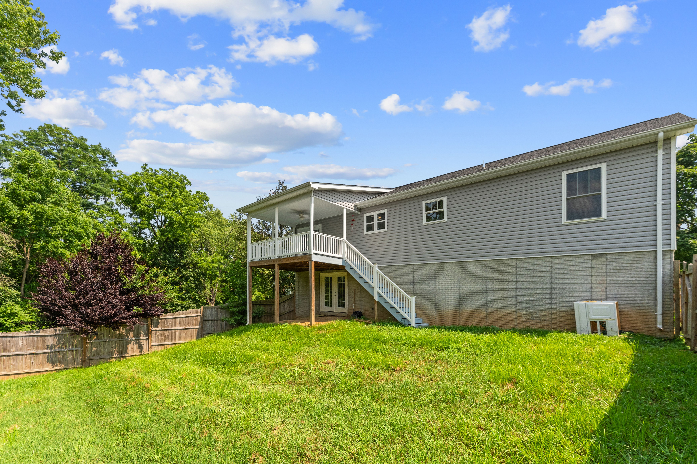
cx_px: 348
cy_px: 232
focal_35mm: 14
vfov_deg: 81.2
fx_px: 271
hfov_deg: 104.3
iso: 400
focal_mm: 14
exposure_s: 1/1000
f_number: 8
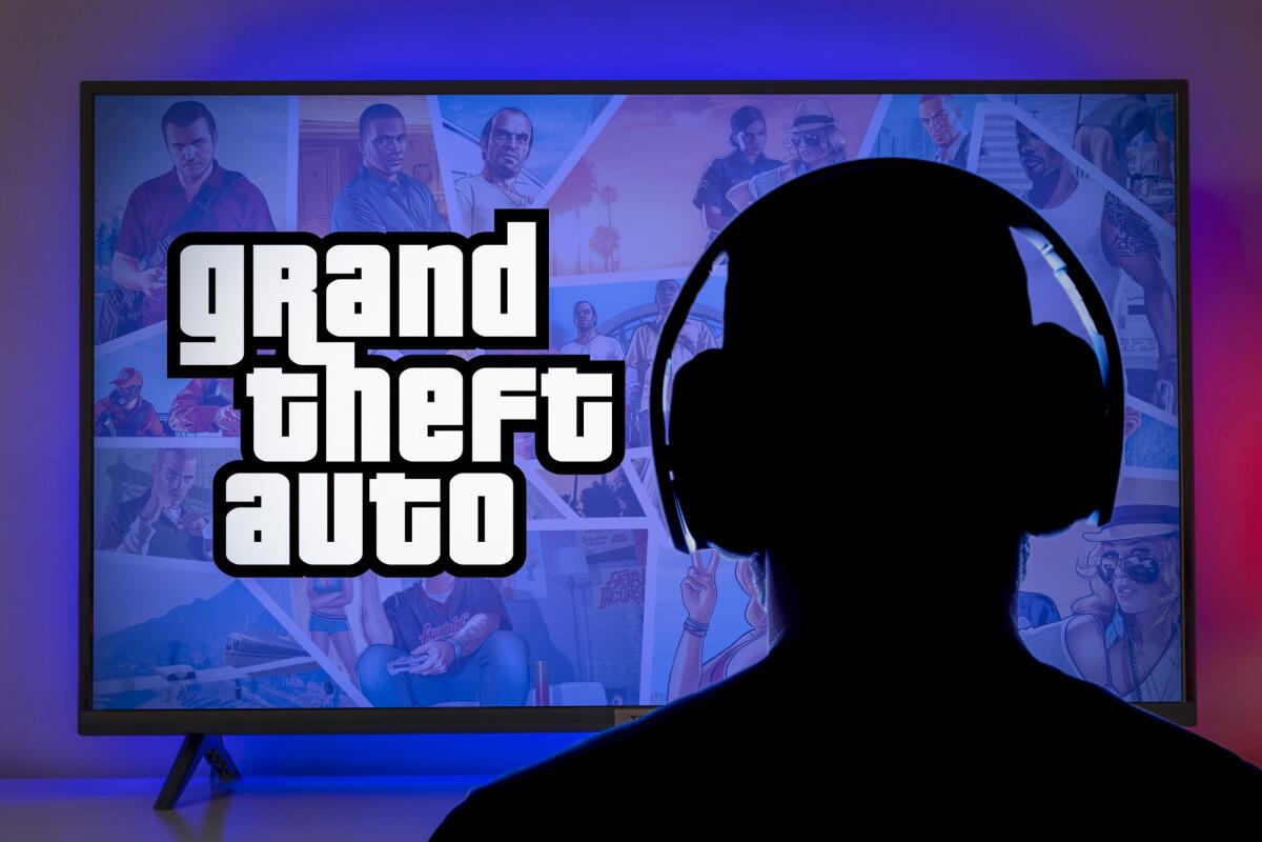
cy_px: 421
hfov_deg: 35.1
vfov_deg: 23.8
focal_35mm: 57
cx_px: 631
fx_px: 1998
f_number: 14
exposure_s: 1/4
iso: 100
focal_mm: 38
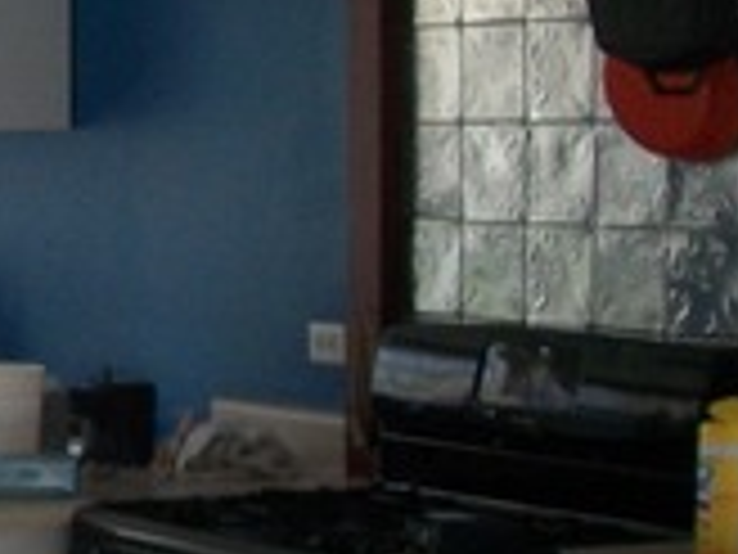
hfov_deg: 14.0
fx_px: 2665
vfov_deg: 11.8
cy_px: 347
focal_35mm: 125
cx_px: -603
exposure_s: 1/200
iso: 100
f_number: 2.9
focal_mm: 5.7
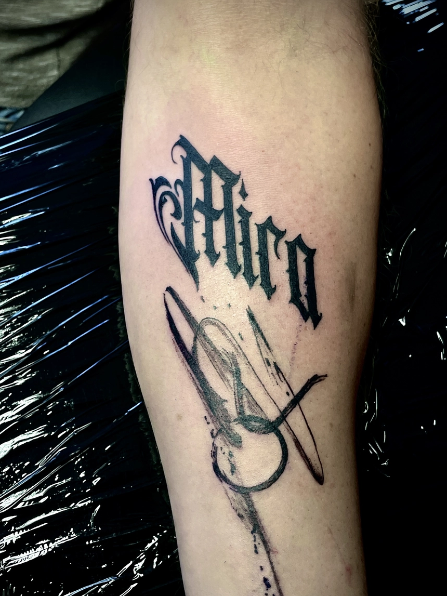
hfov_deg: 41.8
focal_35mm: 34
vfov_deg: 53.7
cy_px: 351
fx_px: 586
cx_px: 235
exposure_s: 1/100
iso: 64
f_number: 1.6
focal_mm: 4.2
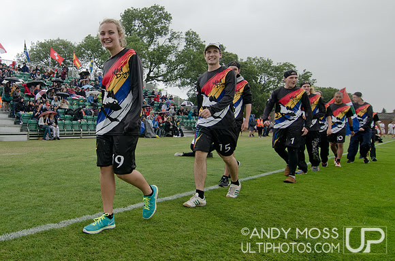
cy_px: 130
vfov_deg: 71.8
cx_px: 198
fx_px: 181
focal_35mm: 16
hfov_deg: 95.1
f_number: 4.5
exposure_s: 1/1000
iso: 500
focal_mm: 11
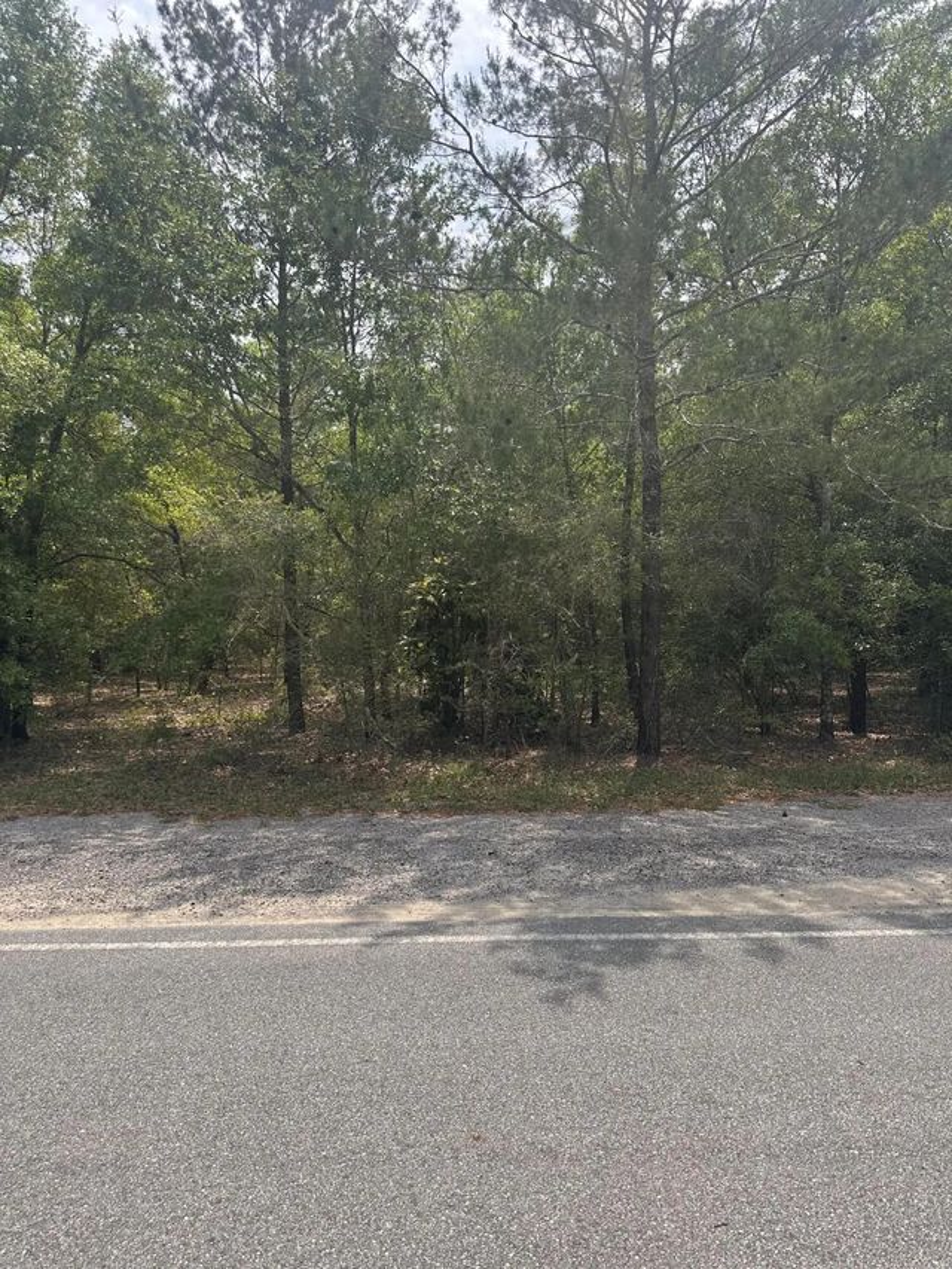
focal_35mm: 24
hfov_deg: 56.8
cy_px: 634
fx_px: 880
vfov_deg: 71.6
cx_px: 476
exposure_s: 1/2882
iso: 80
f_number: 1.78
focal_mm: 6.86
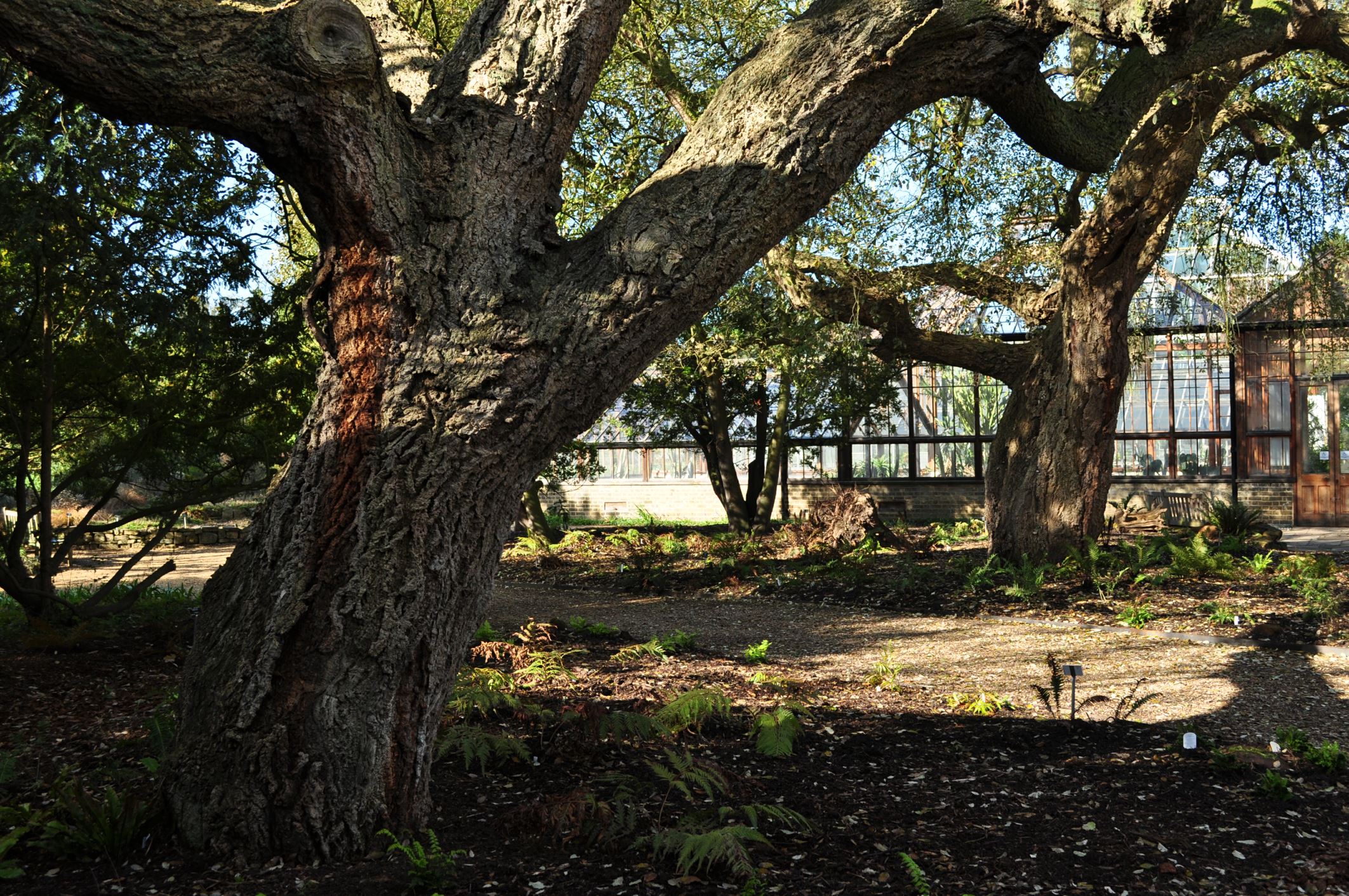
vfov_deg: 31.8
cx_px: 674
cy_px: 448
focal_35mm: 42
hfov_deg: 46.5
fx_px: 1572
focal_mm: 28
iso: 250
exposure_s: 1/200
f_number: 8
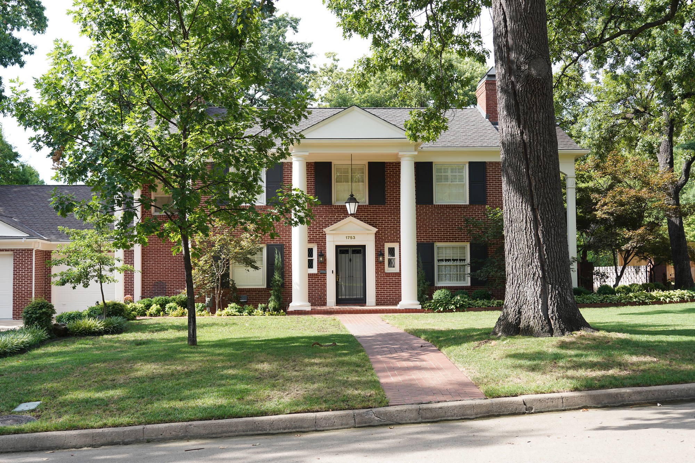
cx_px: 348
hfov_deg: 45.4
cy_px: 232
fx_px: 830
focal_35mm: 43
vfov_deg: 31.2
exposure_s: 1/100
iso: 100
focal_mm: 43
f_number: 6.3
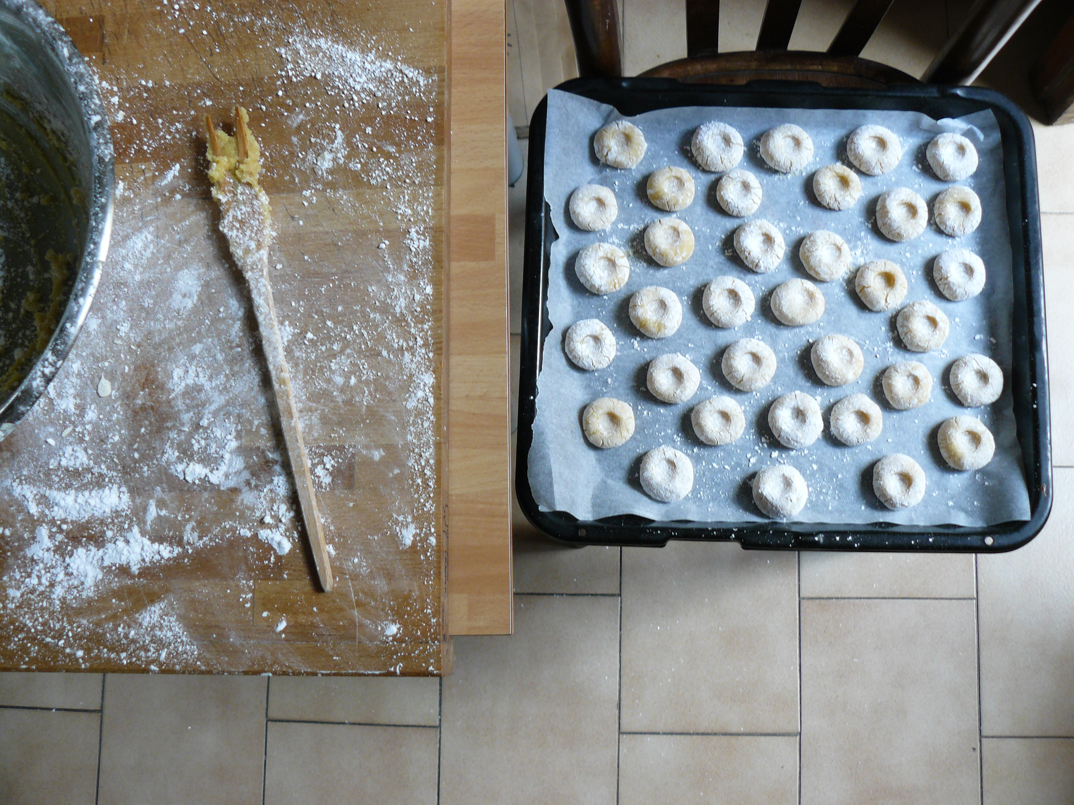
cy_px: 402
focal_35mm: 36
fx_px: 1117
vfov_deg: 39.7
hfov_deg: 51.4
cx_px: 537
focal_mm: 6
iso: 125
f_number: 2.8
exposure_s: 1/30
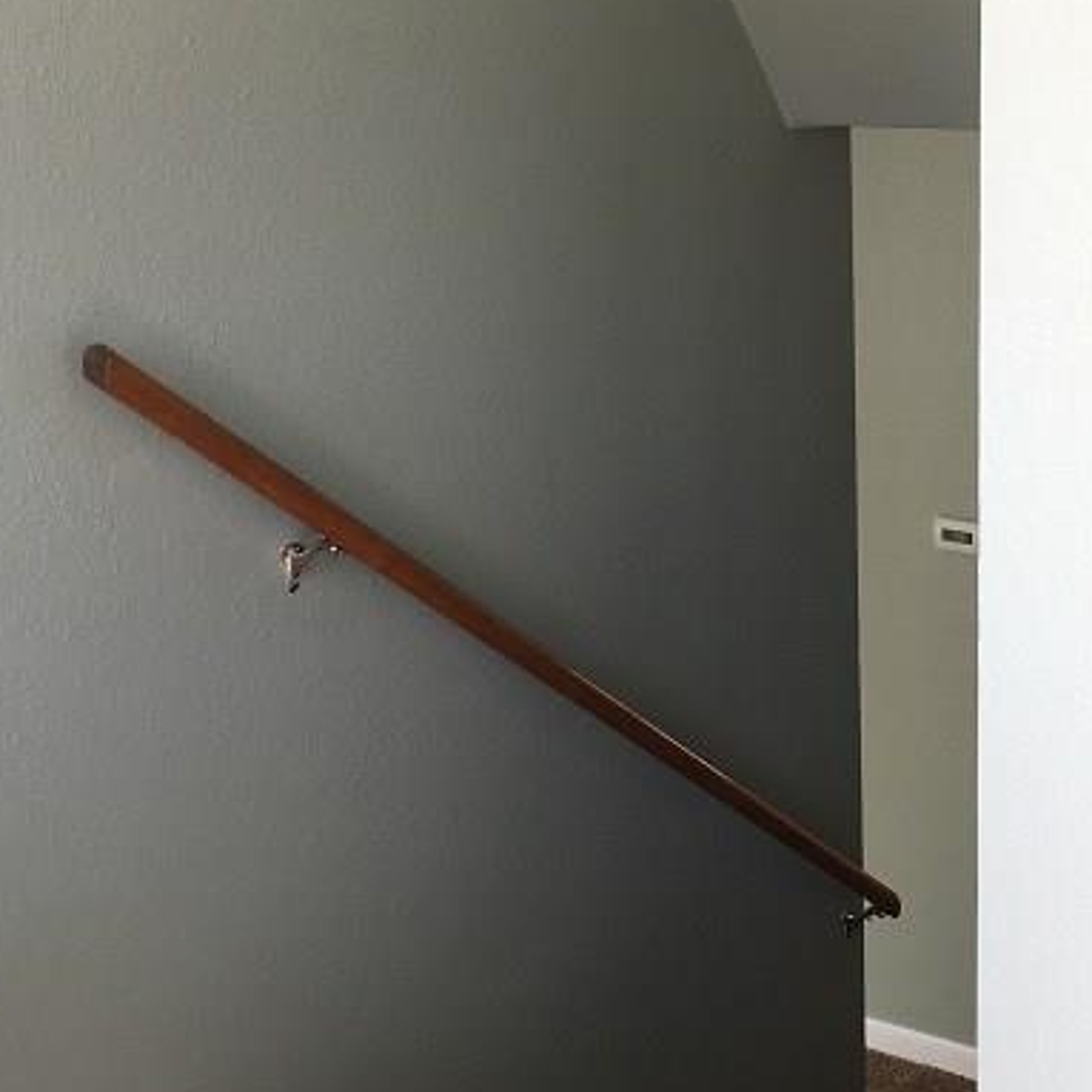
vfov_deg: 31.6
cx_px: 925
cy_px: 478
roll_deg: -0.3
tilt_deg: -11.5
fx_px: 1927
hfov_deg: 30.6
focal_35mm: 54
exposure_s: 1/40
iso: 32
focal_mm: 4.15
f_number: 2.2
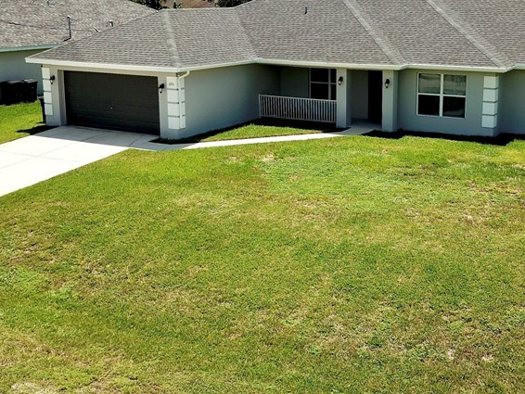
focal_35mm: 47
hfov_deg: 40.1
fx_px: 713
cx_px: 335
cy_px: 127
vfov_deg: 30.6
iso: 100
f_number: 2.2
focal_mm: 4.73
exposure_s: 1/1600
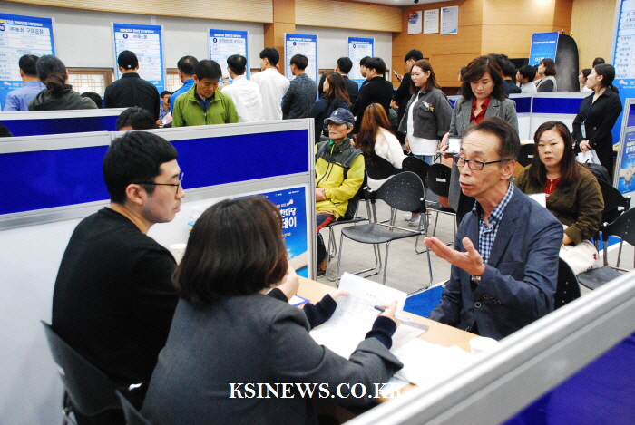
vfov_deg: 41.8
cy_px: 212
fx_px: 556
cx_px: 318
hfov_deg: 59.4
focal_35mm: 32
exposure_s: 1/100
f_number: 6.3
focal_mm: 21
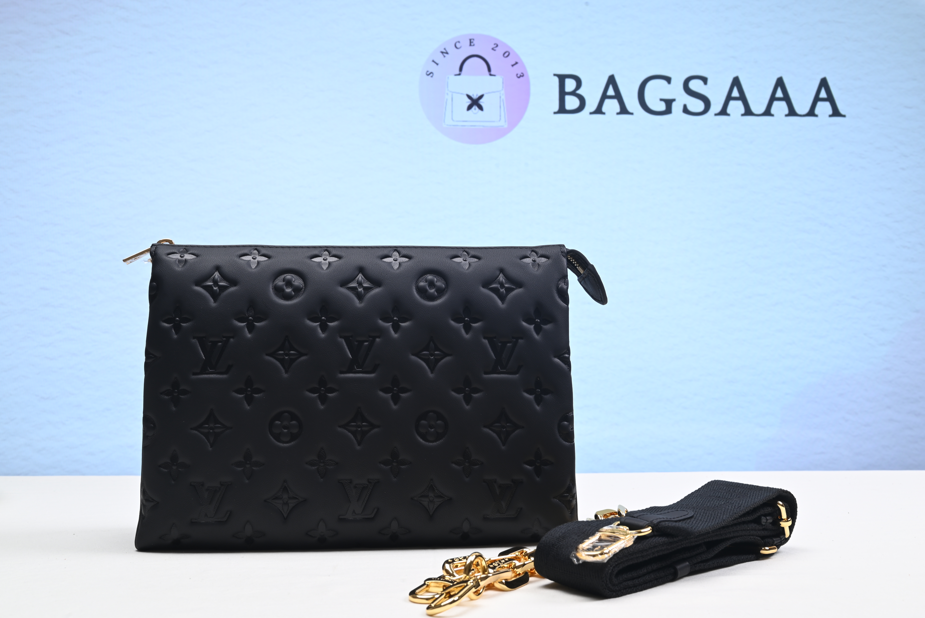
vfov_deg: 32.7
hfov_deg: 47.4
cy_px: 309
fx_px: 1054
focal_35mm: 41
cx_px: 462
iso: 100
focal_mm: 41
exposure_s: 1/2
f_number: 16
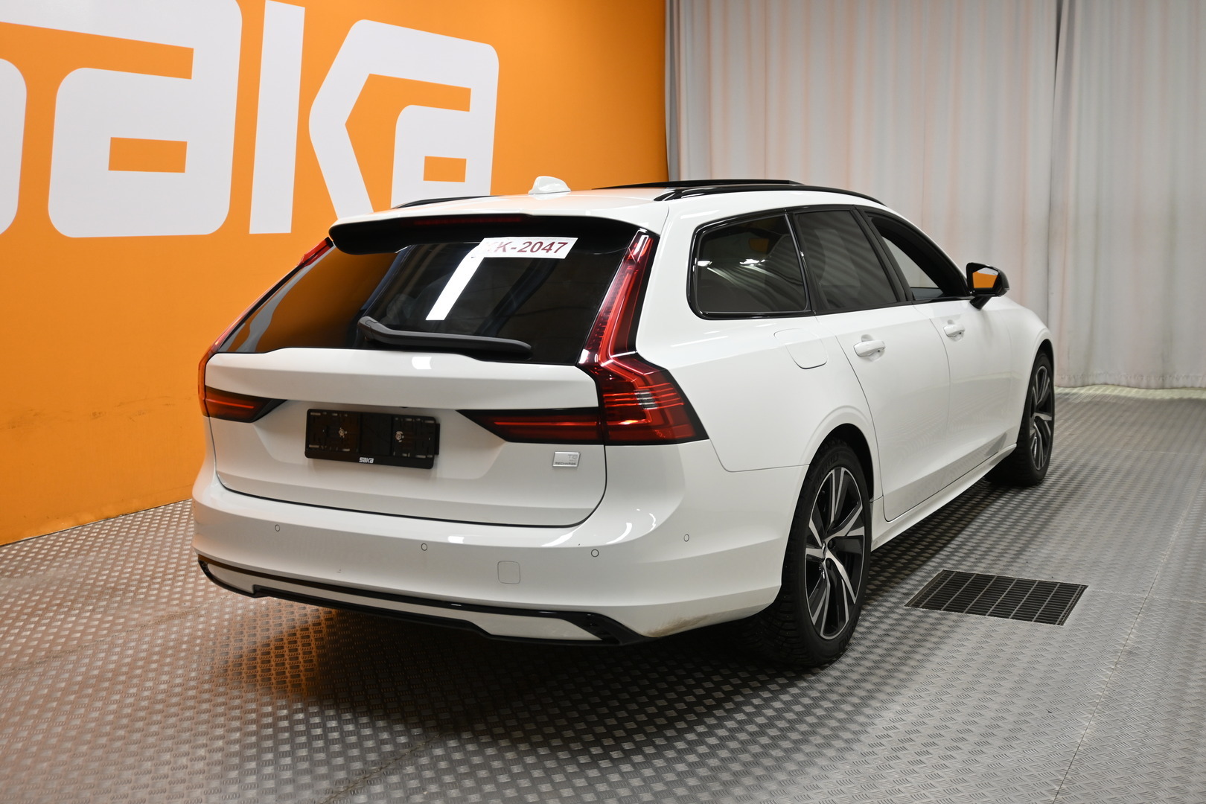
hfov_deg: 51.3
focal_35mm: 38
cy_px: 402
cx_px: 603
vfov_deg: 35.5
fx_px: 1256
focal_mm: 25
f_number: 4.2
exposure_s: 1/40
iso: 360
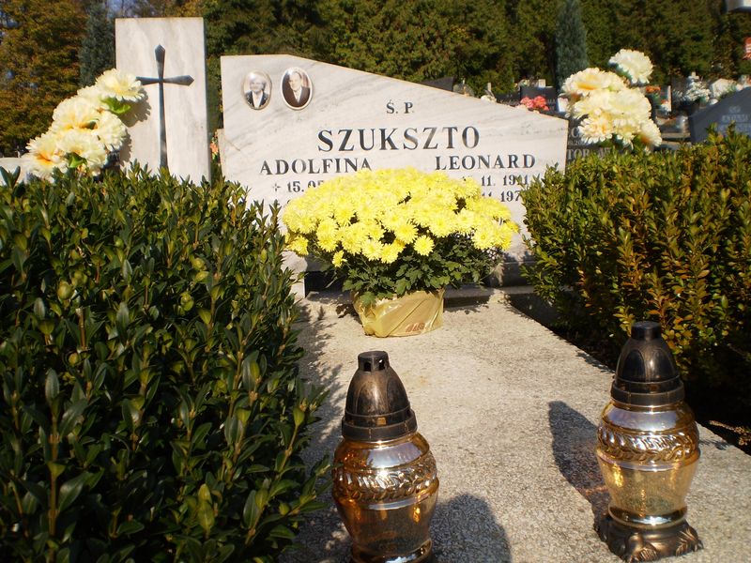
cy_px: 282
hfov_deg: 51.4
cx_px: 376
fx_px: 781
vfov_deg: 39.7
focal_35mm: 36
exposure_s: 1/640
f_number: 4.6
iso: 64
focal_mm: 6.3
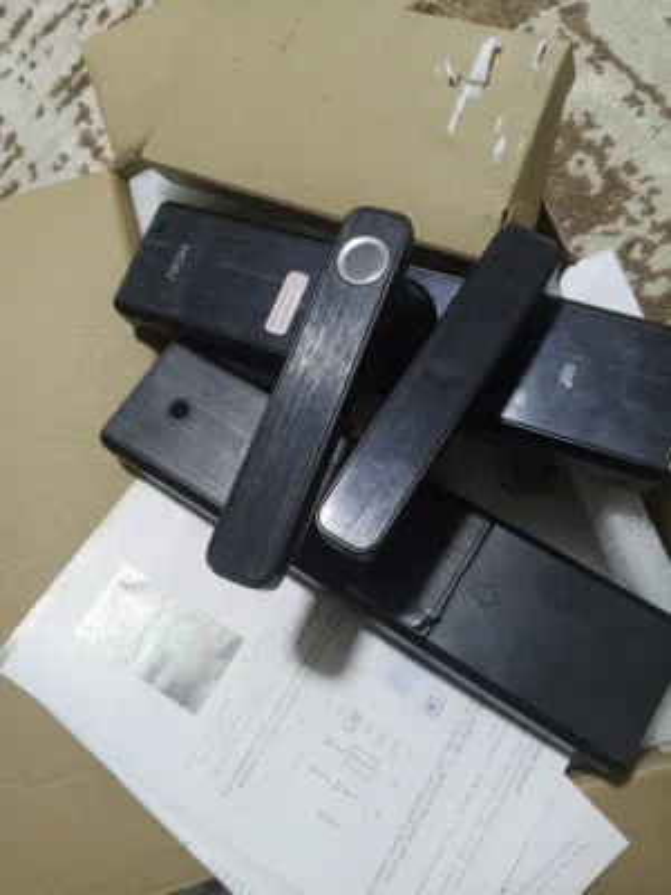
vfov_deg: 65.3
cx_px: 336
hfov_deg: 51.4
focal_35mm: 27
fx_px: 698
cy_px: 448
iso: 741
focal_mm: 4.19
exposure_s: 1/40
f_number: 1.6
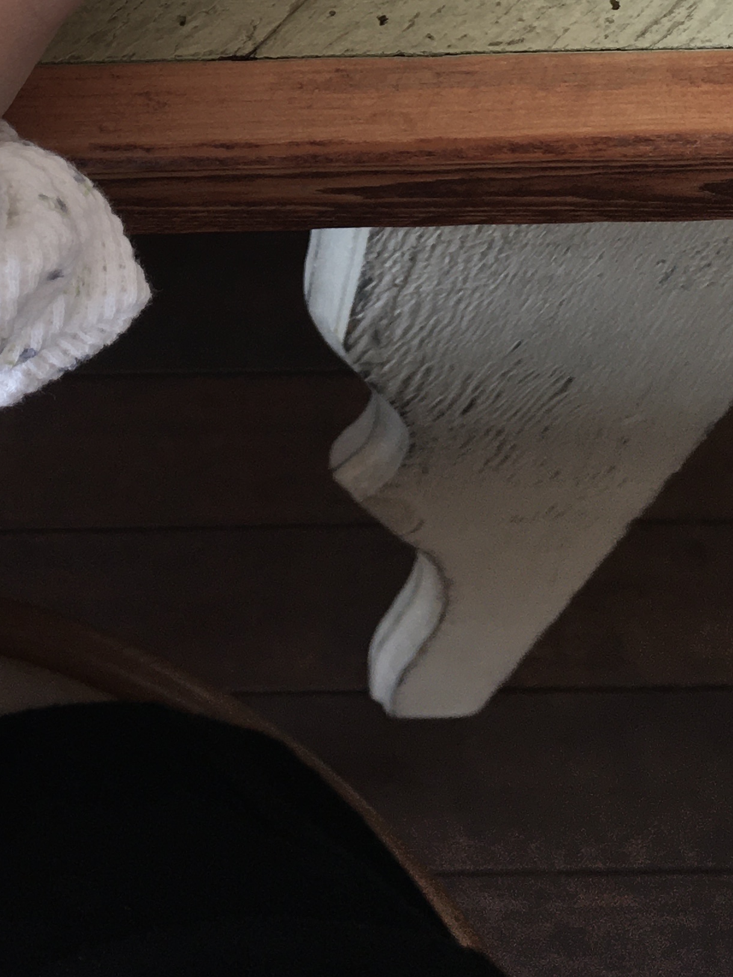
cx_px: 105
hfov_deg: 20.1
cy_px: -135
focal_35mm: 72
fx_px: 2033
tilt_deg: -58.0
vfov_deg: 24.9
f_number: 2.2
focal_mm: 4.15
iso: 40
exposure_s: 1/120
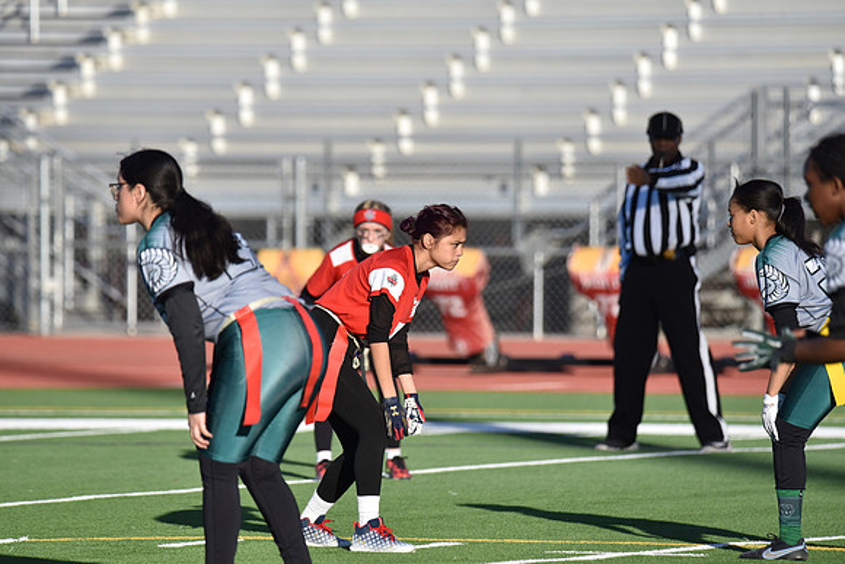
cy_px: 282
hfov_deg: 4.9
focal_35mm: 420
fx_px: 9860
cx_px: 422
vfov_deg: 3.3
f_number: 6
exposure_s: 1/4000
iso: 800
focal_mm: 420
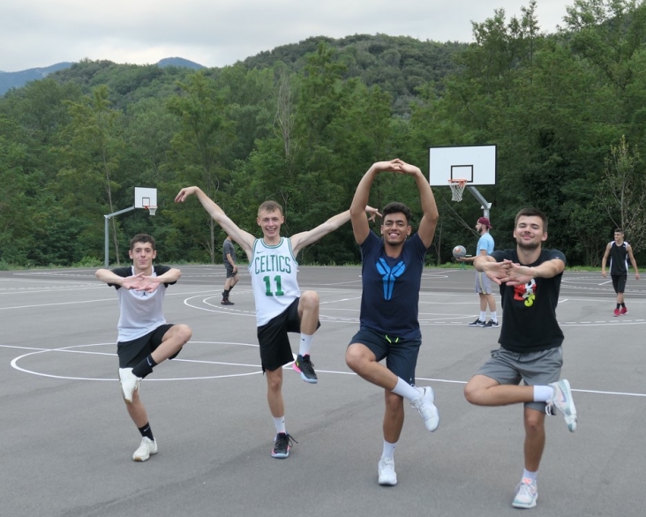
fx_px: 918
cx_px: 309
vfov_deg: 31.5
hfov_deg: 38.8
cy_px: 253
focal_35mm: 48
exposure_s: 1/100
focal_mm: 15.1
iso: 200
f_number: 2.8
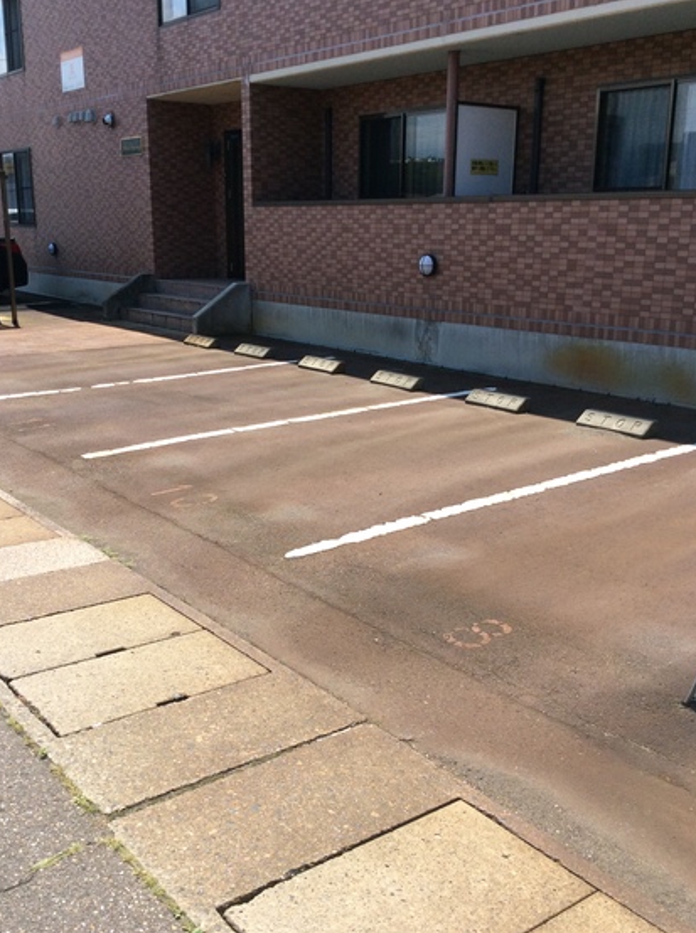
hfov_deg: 38.5
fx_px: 996
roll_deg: -0.7
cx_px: 327
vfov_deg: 50.2
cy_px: 498
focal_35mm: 37
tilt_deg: -15.5
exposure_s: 1/1217
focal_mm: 3.3
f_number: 2.4
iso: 32
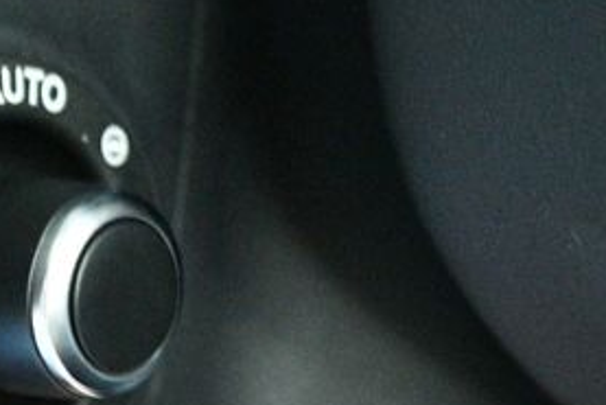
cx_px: 151
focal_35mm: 166
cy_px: 239
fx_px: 2796
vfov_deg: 8.3
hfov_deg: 12.3
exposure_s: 1/4
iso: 12800
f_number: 5.3
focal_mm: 48
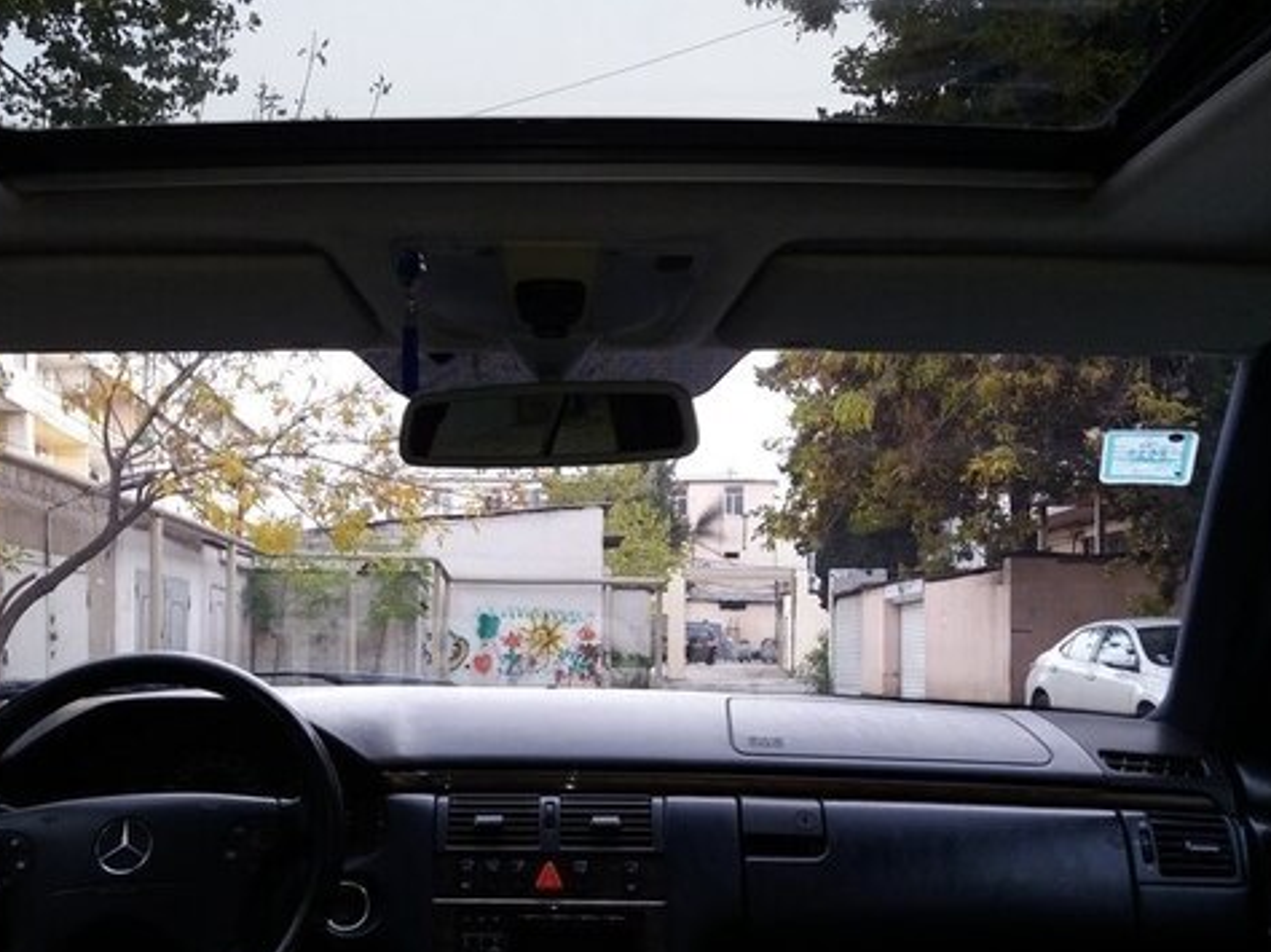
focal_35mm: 39
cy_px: 658
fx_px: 1431
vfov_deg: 36.3
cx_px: 544
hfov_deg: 47.7
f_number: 1.9
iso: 64
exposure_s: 1/111
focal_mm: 3.7
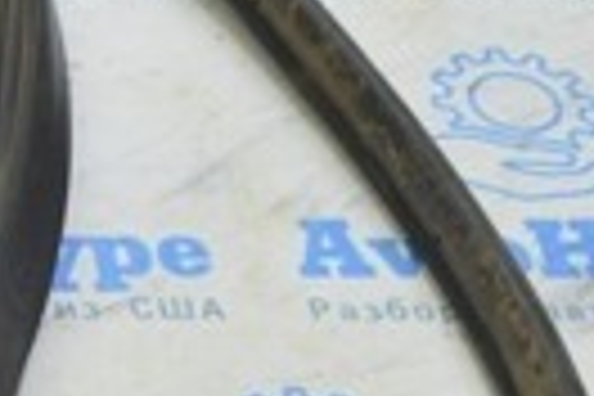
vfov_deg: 9.4
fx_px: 2392
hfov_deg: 12.3
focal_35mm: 145
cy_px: 353
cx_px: -630
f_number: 5.6
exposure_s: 1/20
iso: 400
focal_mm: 20
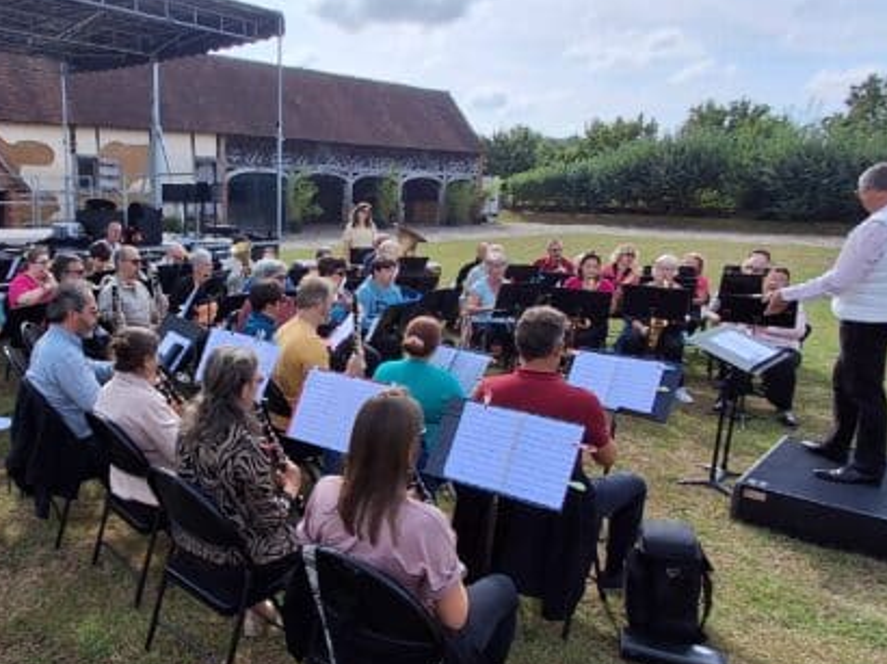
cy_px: 381
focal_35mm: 30
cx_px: 251
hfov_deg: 57.7
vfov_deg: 46.6
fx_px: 768
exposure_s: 1/884
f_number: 2.2
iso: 40
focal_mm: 1.64
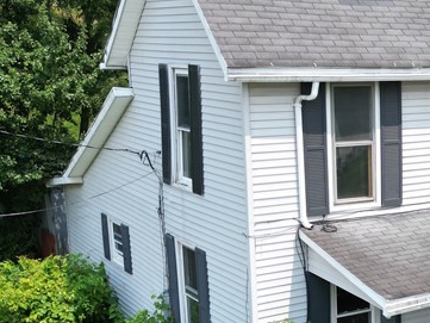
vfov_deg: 21.2
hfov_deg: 26.8
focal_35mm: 68
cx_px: 444
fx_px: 845
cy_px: 285
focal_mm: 6.72
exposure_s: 1/1600
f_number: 1.7
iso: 120
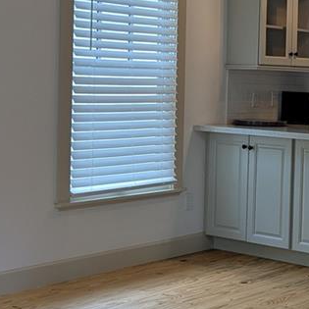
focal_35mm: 81
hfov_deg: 20.7
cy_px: 101
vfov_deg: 21.3
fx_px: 818
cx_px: 308
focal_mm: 6.81
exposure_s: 1/136
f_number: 1.85
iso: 43
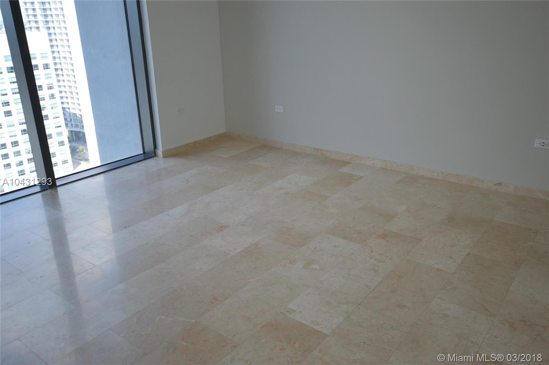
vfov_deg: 43.5
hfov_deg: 62.0
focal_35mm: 30
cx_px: 274
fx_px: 457
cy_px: 182
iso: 560
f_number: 3.5
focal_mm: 20
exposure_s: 1/500
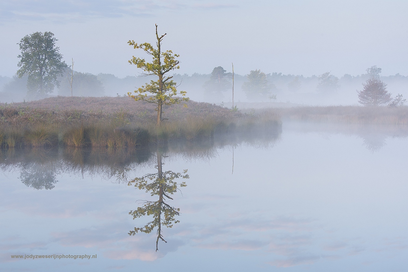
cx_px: 204
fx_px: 963
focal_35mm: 85
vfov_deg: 16.1
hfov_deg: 23.9
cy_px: 136
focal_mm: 85
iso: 100
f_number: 13
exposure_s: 1/20
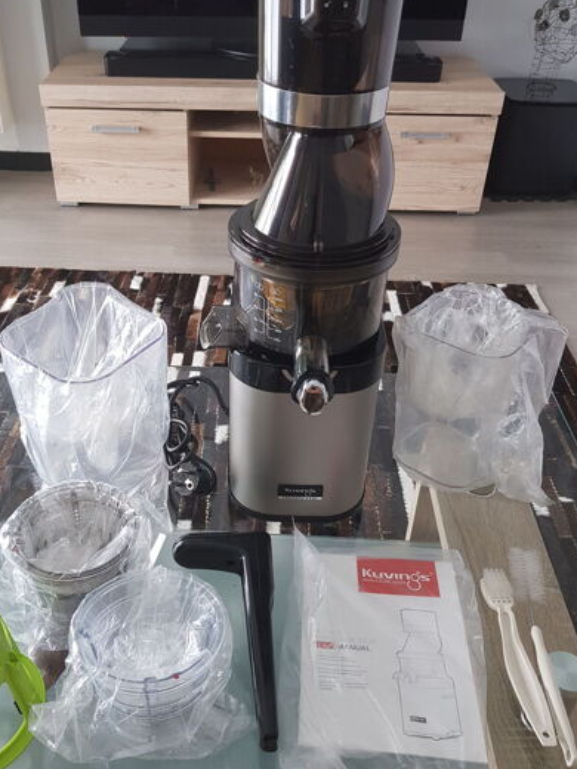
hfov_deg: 43.9
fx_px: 711
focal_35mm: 32
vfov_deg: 56.8
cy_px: 405
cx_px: 226
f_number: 1.7
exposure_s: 1/50
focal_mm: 4.2
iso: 80
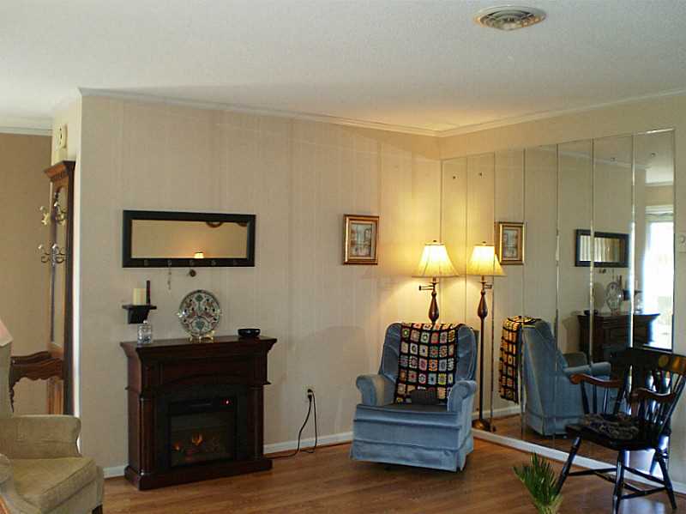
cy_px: 257
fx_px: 713
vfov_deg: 39.6
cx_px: 343
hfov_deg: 51.4
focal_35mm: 36
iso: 200
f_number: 3.1
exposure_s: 1/30
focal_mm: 6.3
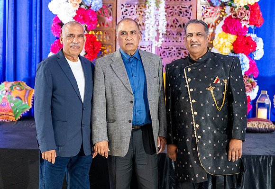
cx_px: 120
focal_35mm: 78
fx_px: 603
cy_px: 95
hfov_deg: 25.7
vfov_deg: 17.8
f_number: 2.8
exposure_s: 1/250
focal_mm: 70
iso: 6400
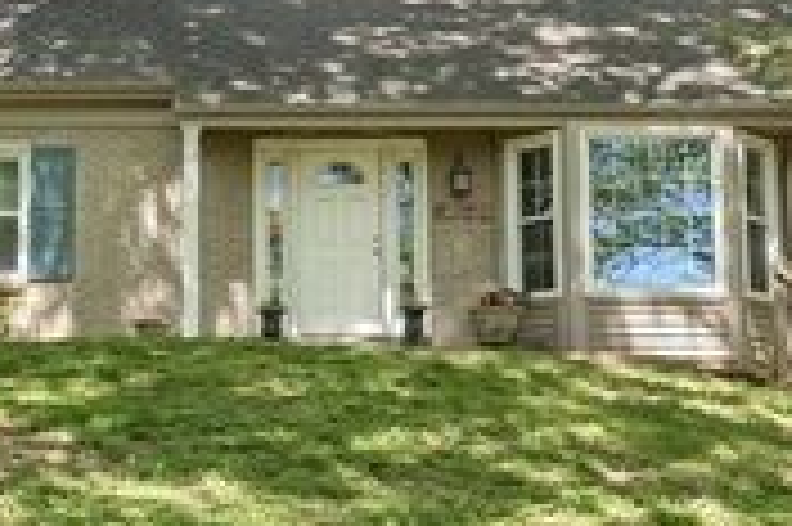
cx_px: 346
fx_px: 1561
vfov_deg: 19.2
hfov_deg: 28.5
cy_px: 263
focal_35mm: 71
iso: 1600
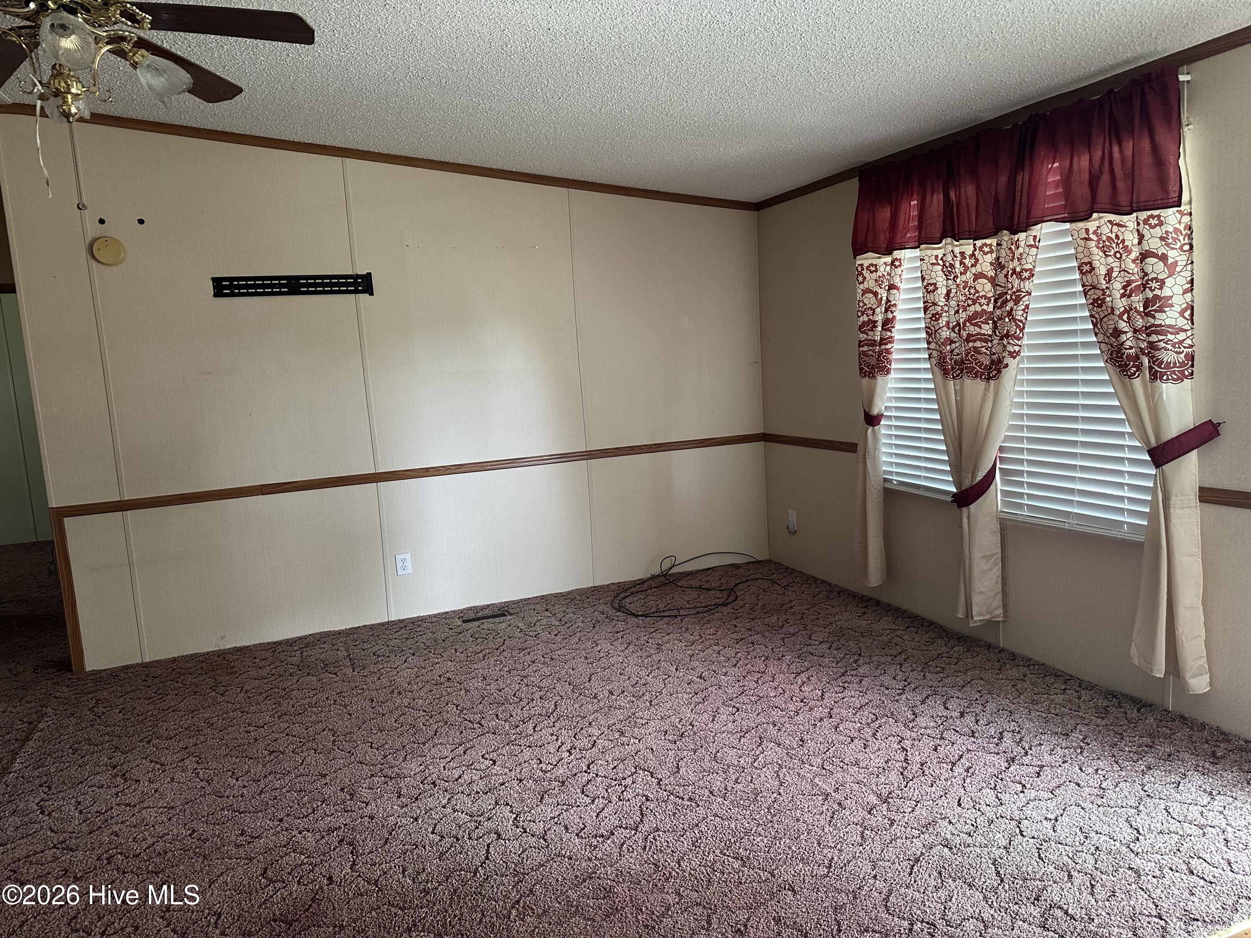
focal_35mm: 24
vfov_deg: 56.8
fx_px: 867
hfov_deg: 71.6
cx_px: 626
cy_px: 469
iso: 250
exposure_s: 1/71
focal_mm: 6.86
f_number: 1.78
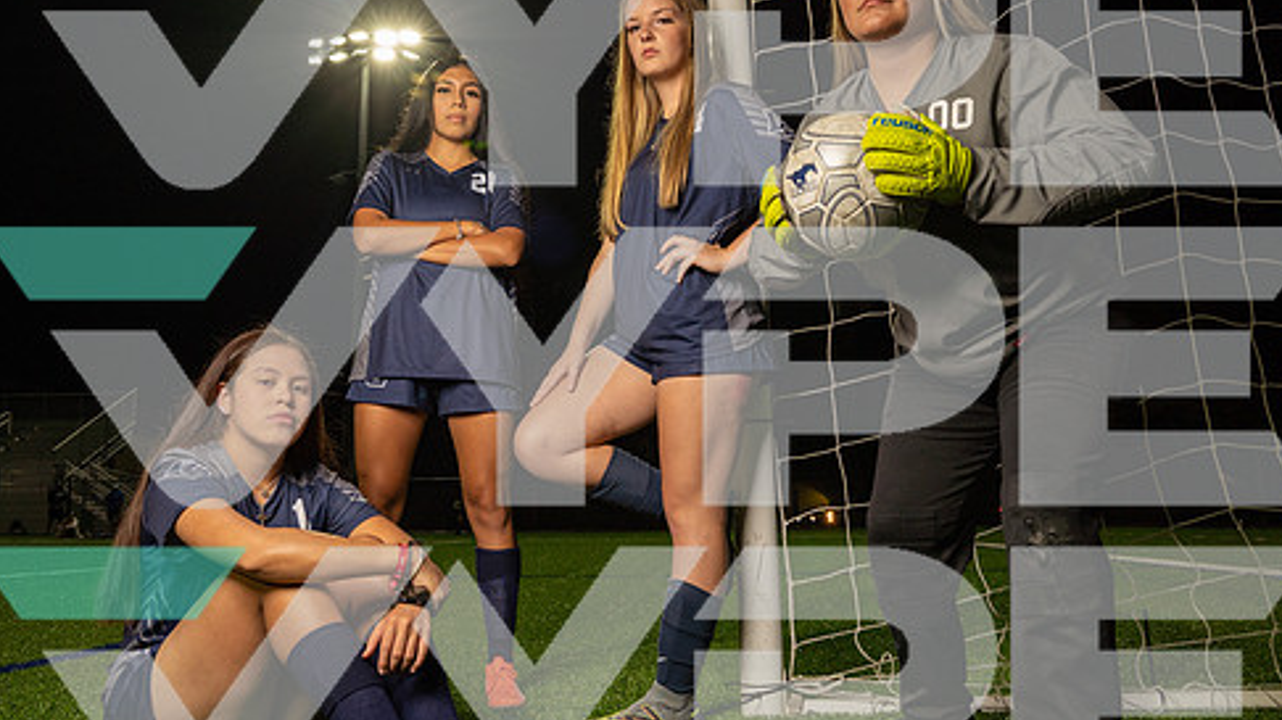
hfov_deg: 64.3
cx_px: 652
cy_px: 368
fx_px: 1019
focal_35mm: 30
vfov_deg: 38.9
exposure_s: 1/200
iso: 500
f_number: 7.1
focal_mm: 24
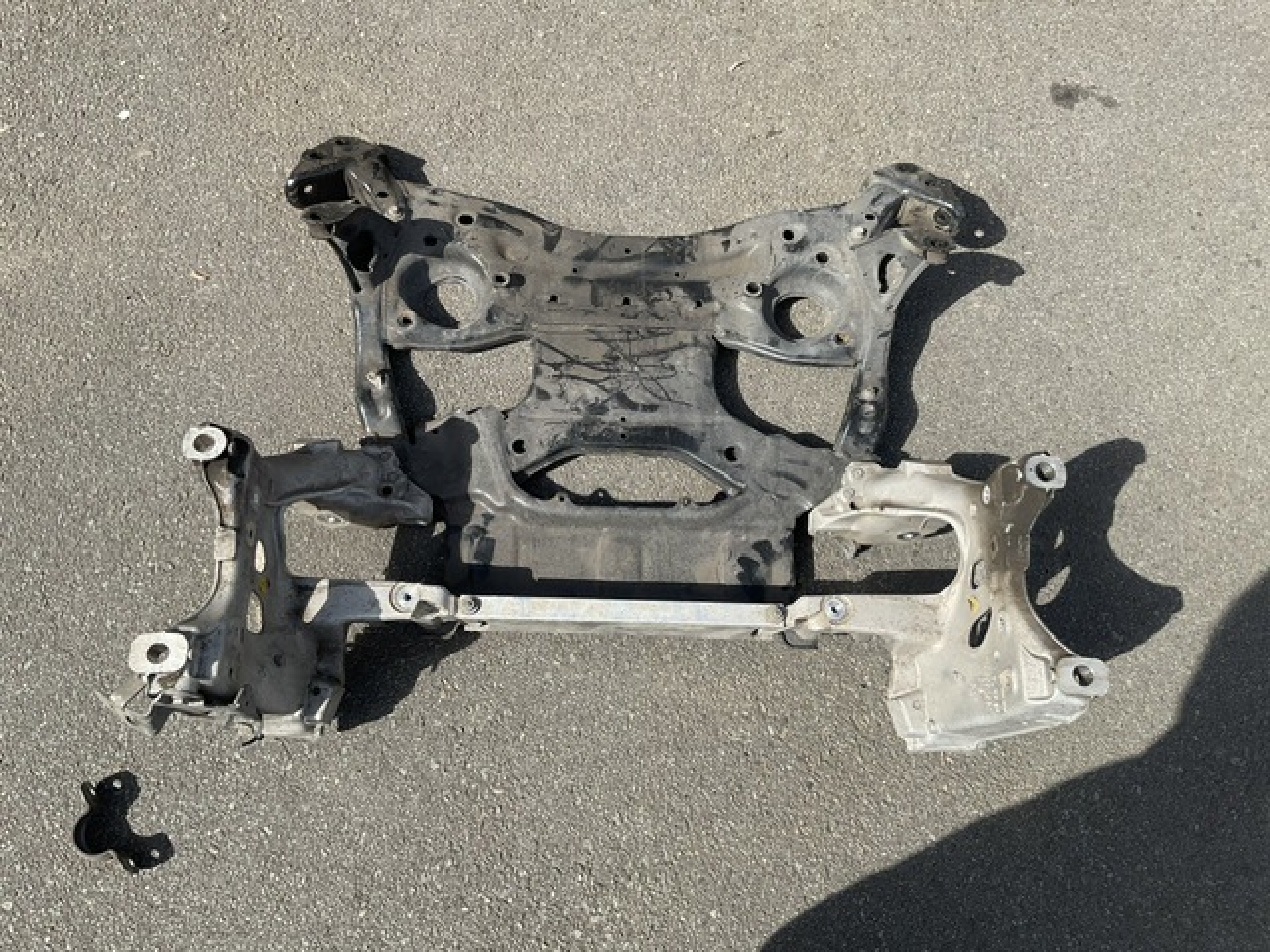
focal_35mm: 29
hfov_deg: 61.7
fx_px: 1064
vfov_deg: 48.2
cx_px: 635
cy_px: 476
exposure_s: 1/1342
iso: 16
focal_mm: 3
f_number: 1.8
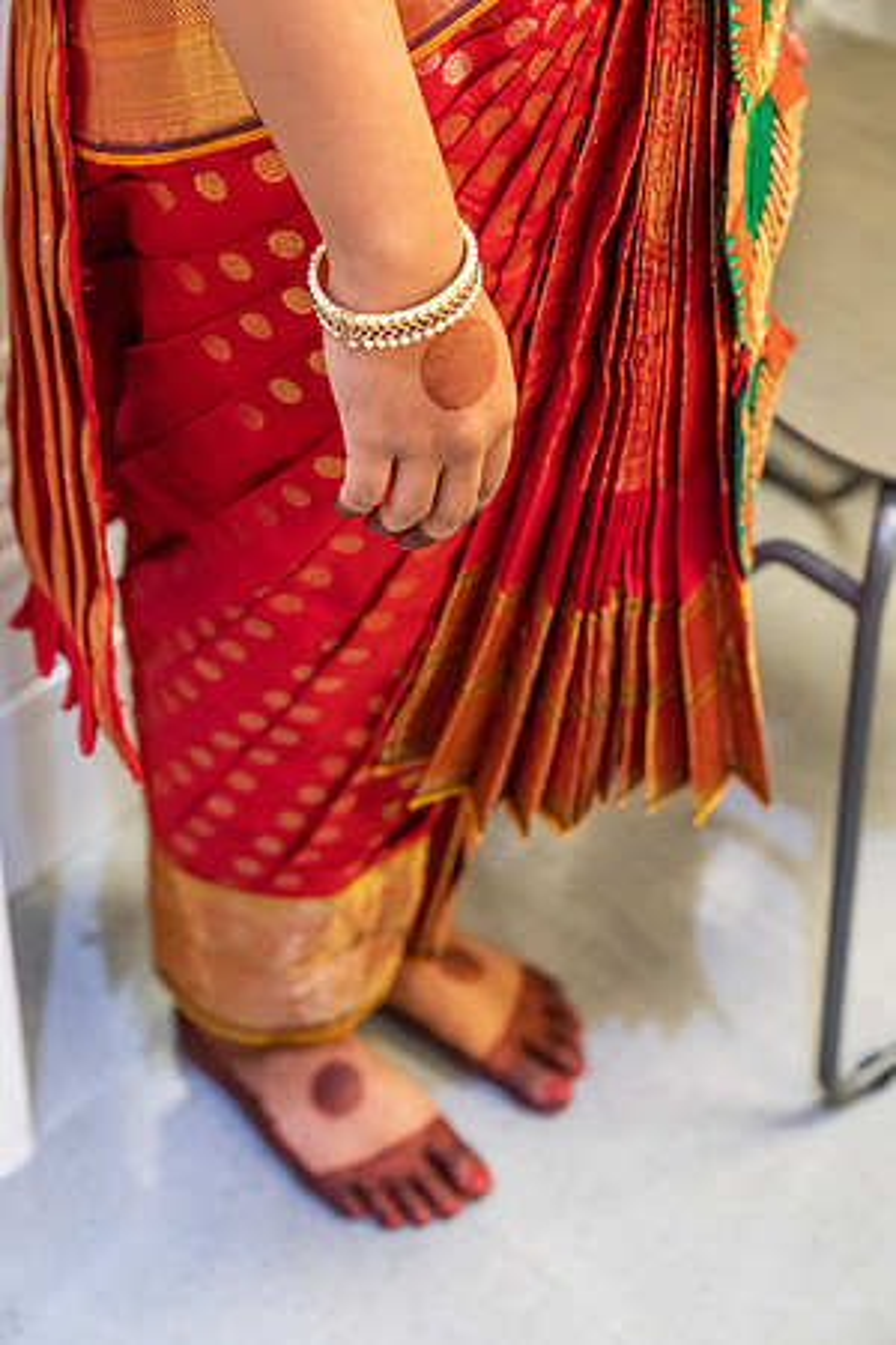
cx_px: 448
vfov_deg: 28.8
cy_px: 672
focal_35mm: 70
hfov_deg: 19.5
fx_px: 2613
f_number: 4.5
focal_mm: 70
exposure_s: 1/200
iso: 6400
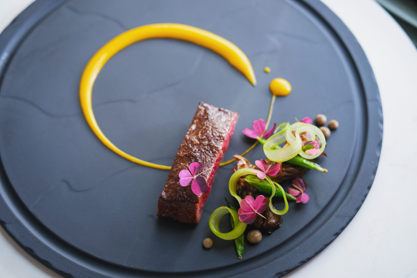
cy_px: 139
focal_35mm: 53
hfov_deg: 37.5
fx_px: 614
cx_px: 208
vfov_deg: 25.5
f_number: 2.8
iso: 800
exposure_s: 1/125
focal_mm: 35
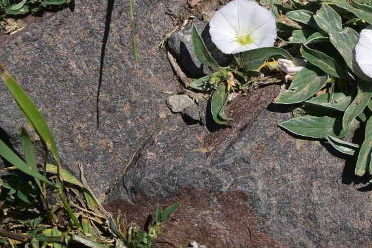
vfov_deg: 18.5
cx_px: 392
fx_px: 754
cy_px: 49
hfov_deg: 25.9
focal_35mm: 73
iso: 100
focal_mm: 32
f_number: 16
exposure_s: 1/125
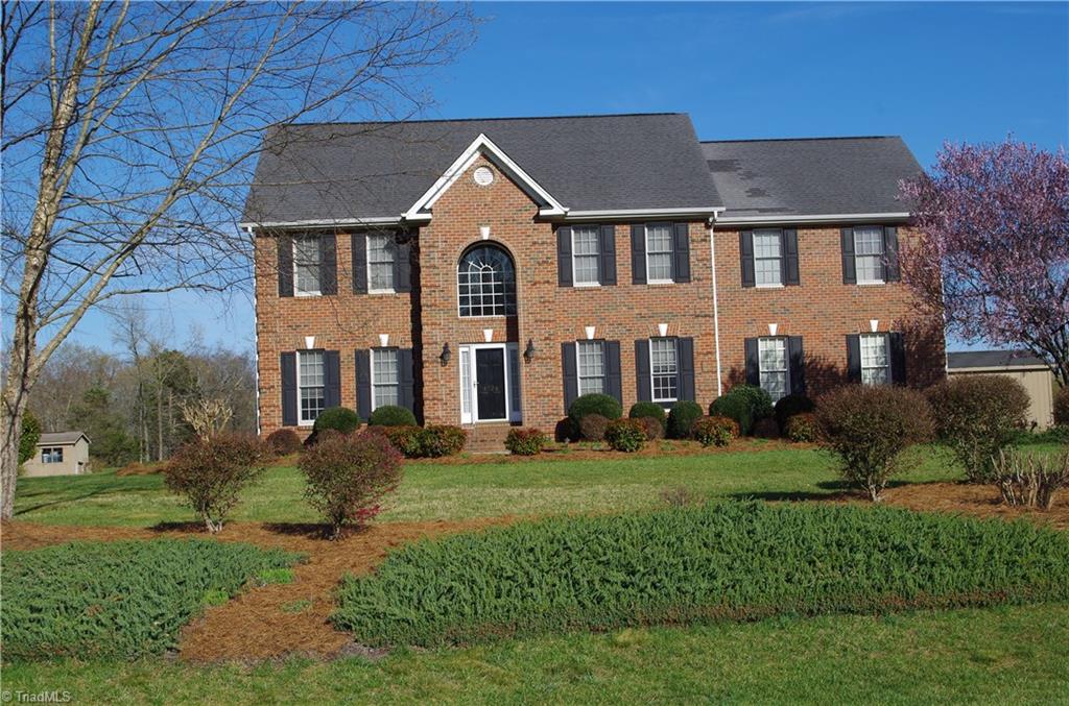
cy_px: 353
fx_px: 1244
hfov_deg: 46.5
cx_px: 534
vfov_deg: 31.7
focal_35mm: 42
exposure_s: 1/180
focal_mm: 28.13
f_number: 10
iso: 100
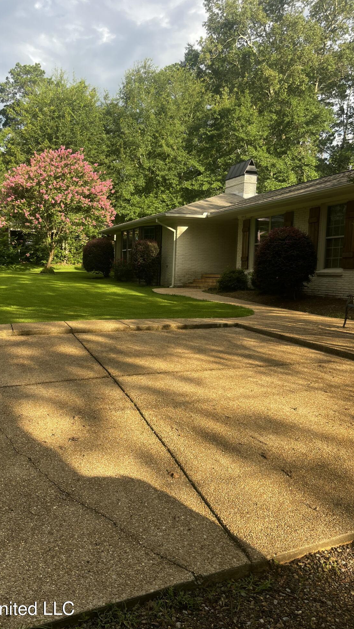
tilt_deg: -7.0
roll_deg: -0.1
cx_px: 125
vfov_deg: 66.1
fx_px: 484
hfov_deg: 39.8
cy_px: 316
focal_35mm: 29
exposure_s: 1/684
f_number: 1.6
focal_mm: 5.1
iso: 50
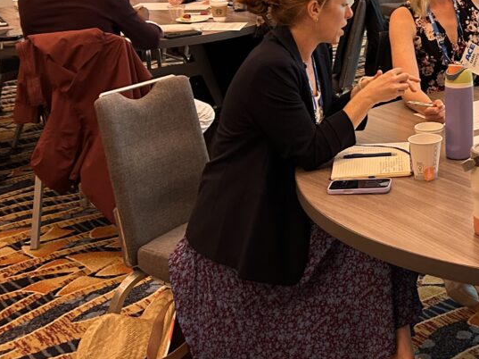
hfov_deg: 28.1
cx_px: 520
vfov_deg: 22.5
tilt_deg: -9.3
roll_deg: -0.1
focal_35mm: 63
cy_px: 16
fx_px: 871
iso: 200
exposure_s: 1/60
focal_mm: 5.7
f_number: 1.5
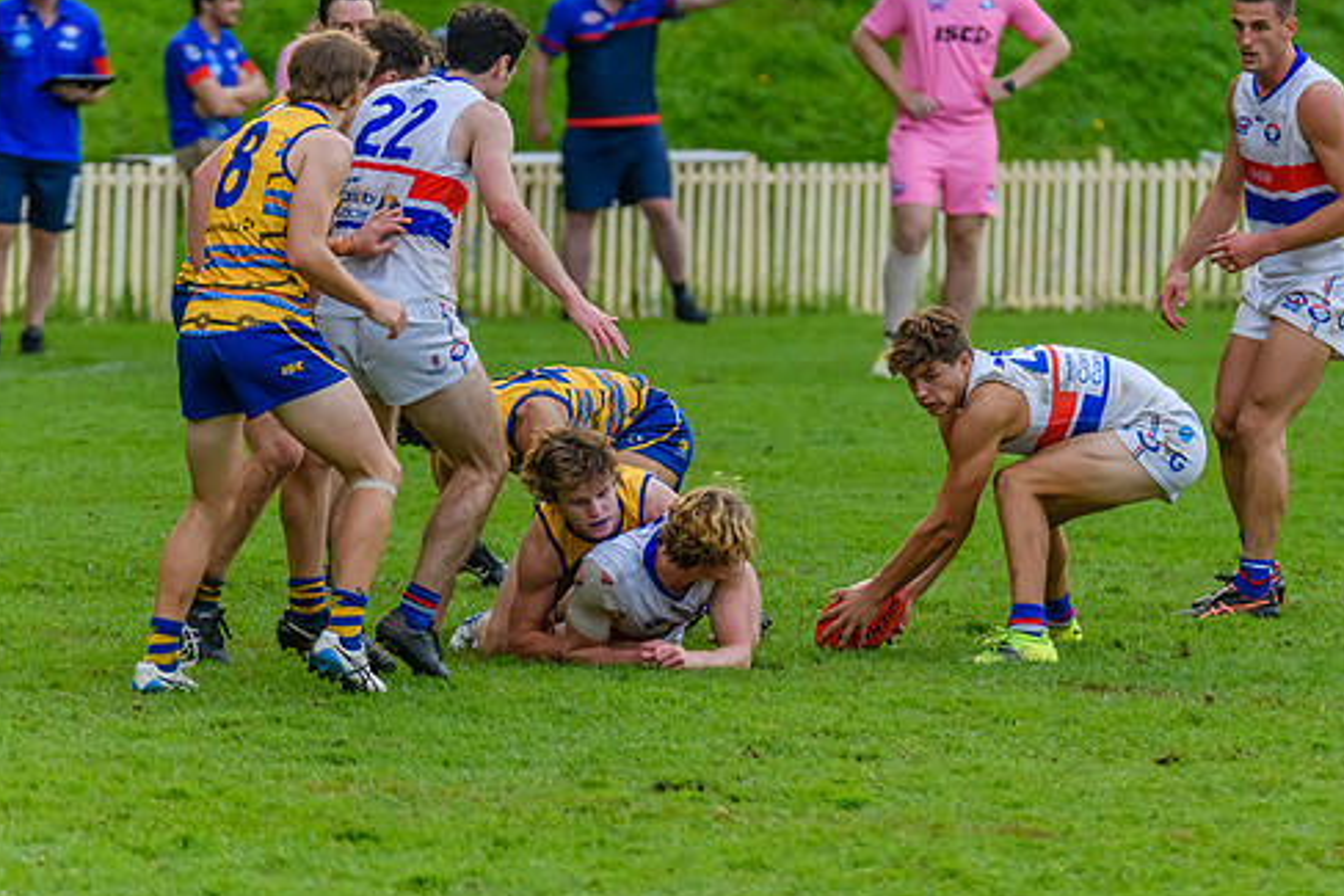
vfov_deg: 2.4
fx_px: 21621
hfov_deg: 3.6
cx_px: 786
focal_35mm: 579
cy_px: 477
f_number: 6
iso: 2800
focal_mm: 380
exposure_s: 1/1600
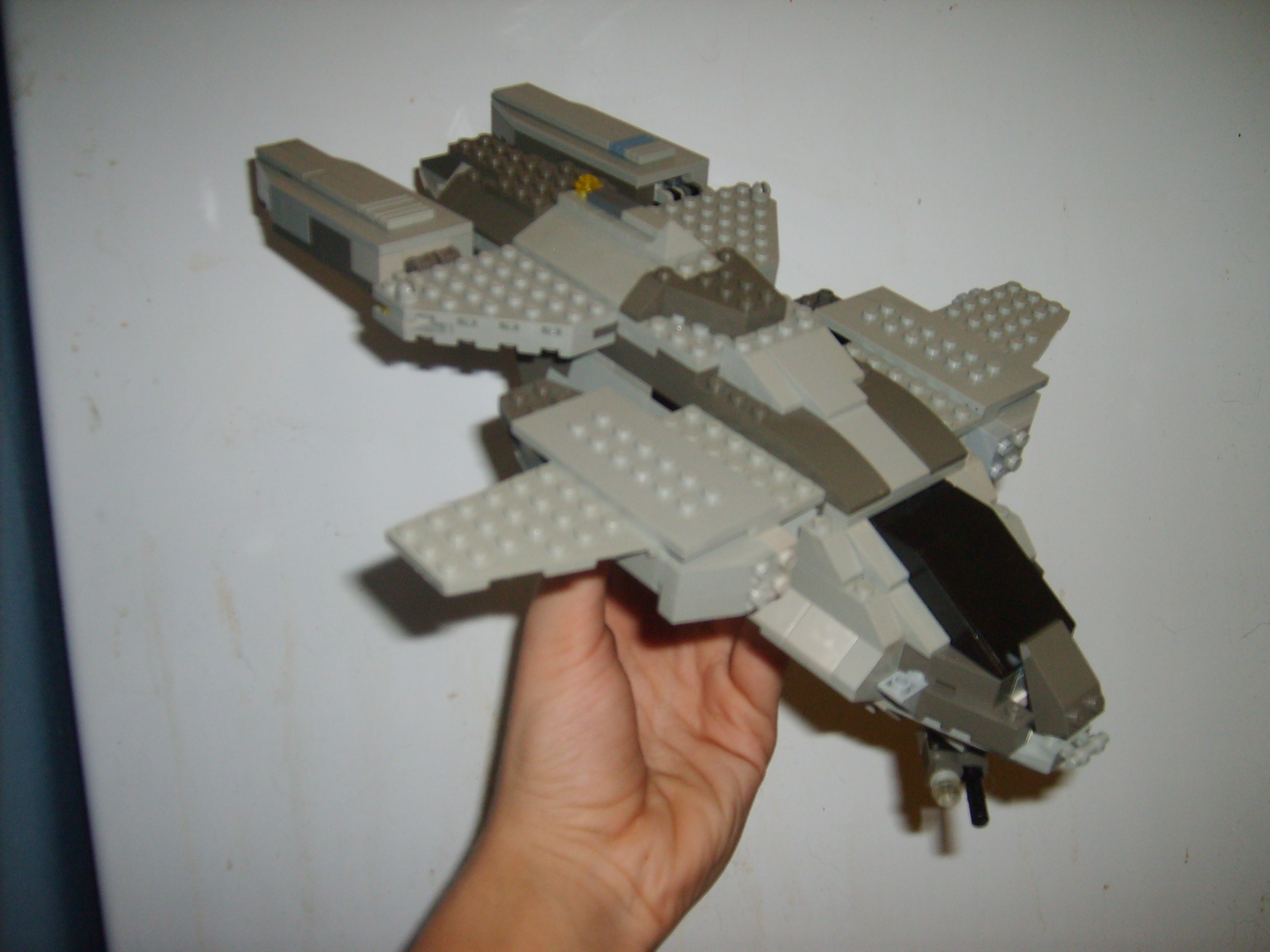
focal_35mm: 35
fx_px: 1284
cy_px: 476
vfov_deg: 40.7
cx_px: 635
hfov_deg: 52.6
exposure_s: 1/45
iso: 100
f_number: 2.8
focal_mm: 5.8
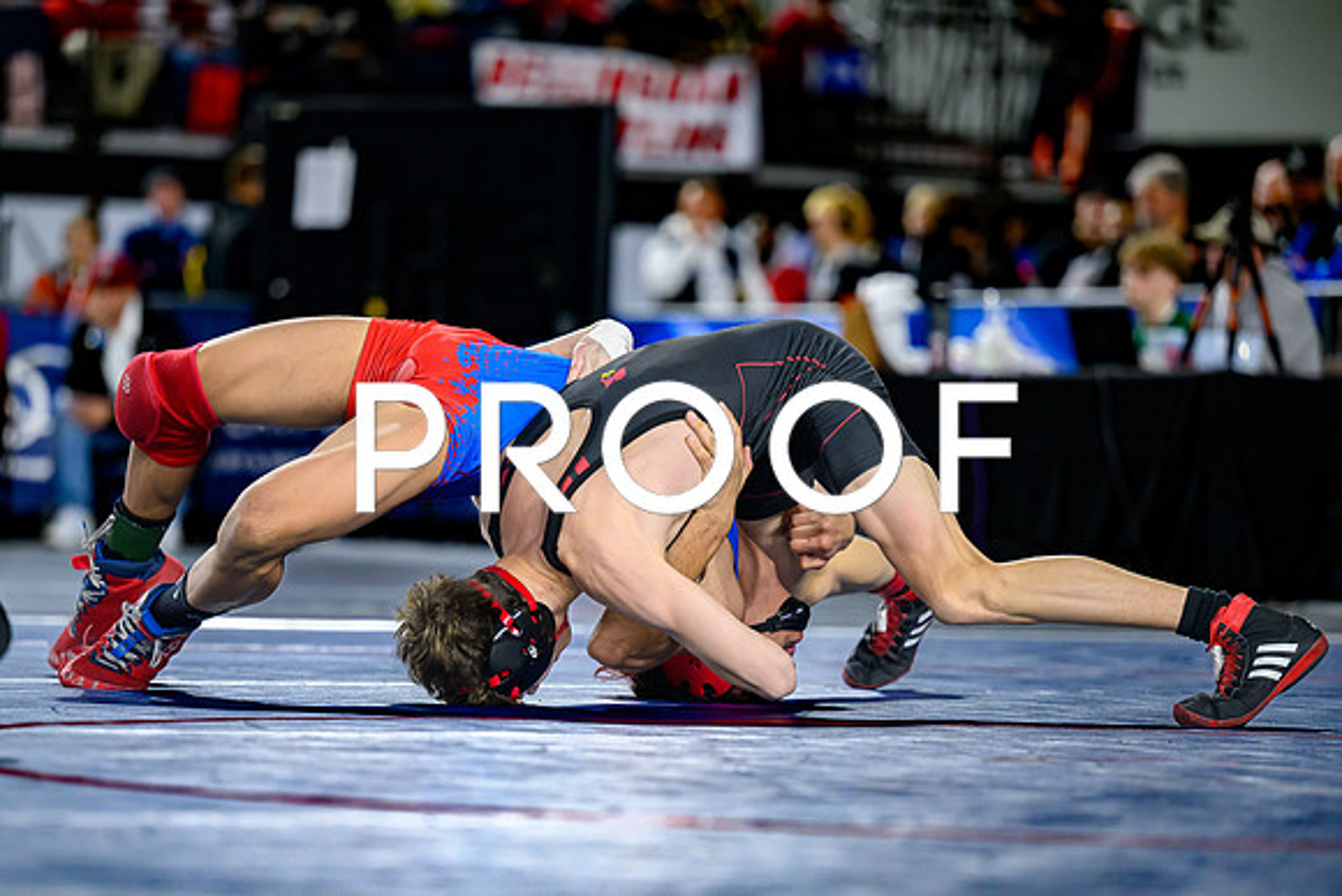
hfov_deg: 11.7
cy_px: 525
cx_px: 617
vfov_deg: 7.8
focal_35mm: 176
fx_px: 6548
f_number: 2.8
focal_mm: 150
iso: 2000
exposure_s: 1/800
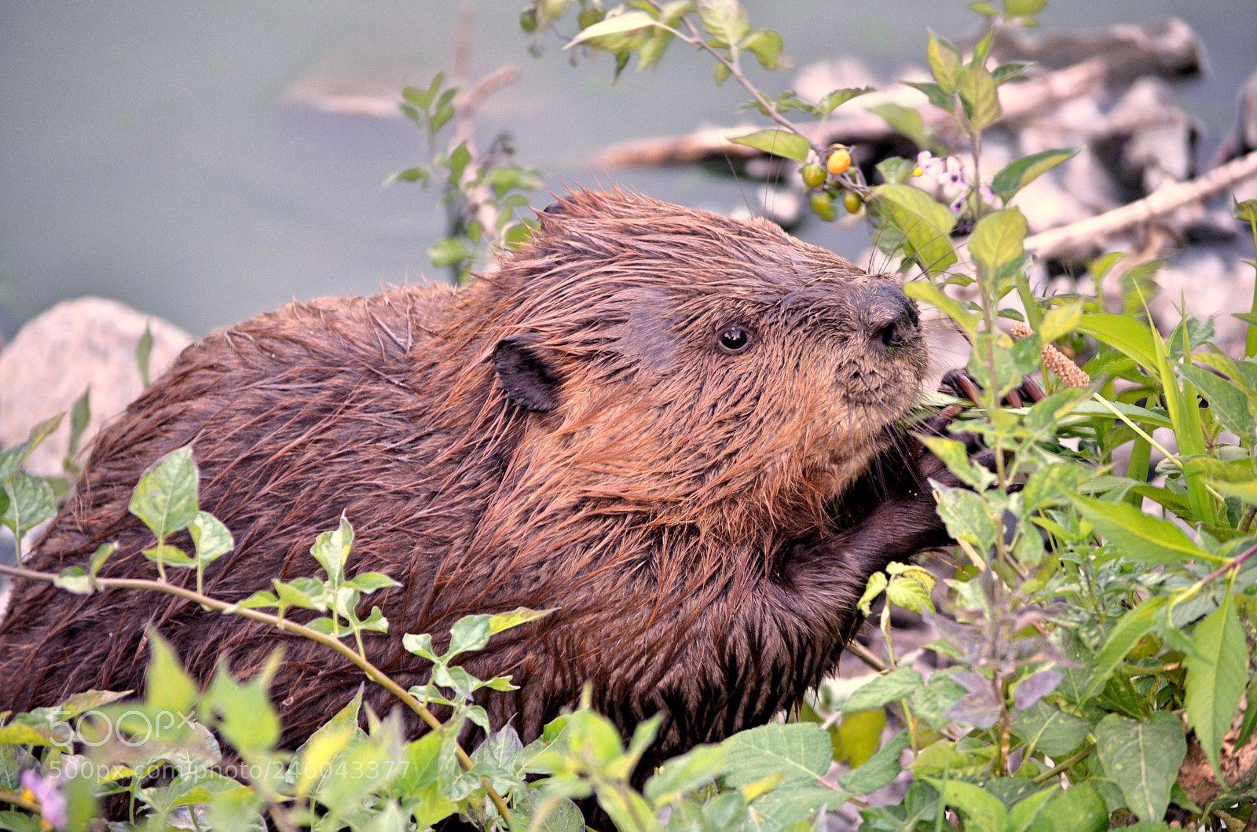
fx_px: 5226
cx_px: 628
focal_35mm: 150
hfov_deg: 13.7
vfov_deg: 9.1
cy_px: 416
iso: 400
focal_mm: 100
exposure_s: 1/80
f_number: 4.5
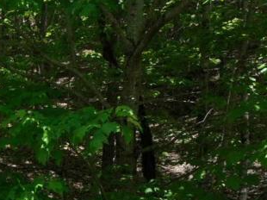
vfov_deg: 15.3
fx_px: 717
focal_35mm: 93
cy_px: 235
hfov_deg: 16.9
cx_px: -235
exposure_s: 1/800
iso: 110
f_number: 2.8
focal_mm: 12.29
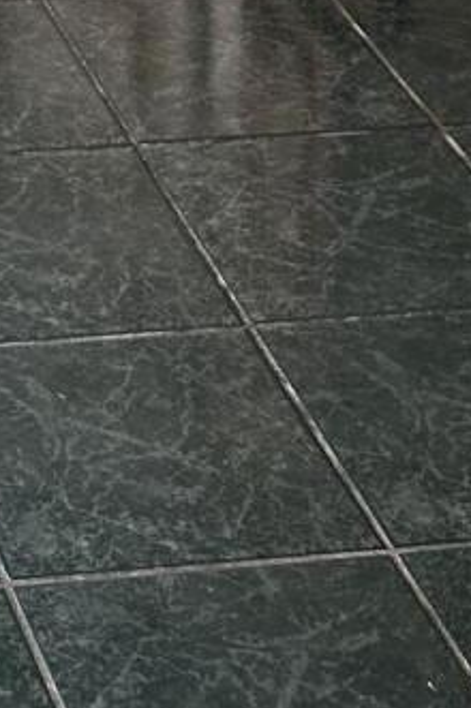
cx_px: -518
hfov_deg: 8.5
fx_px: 2969
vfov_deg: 11.2
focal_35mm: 151
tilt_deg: -8.3
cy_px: -1037
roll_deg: +0.2
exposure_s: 1/347
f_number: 1.78
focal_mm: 6.86
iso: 80
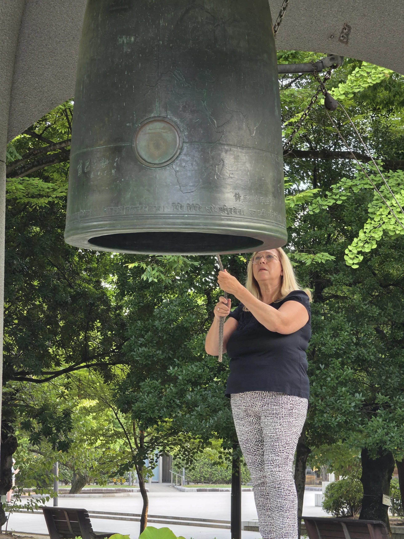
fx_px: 1790
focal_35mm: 115
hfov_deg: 12.9
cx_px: 202
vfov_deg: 17.1
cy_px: 270
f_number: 2.9
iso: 125
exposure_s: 1/100
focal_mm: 18.6
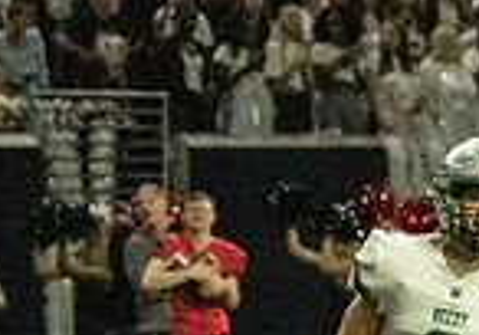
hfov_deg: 3.3
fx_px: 8156
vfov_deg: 2.3
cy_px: 413
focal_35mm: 604
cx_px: 1218
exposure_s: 1/1250
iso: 12800
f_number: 4.5
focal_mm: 100
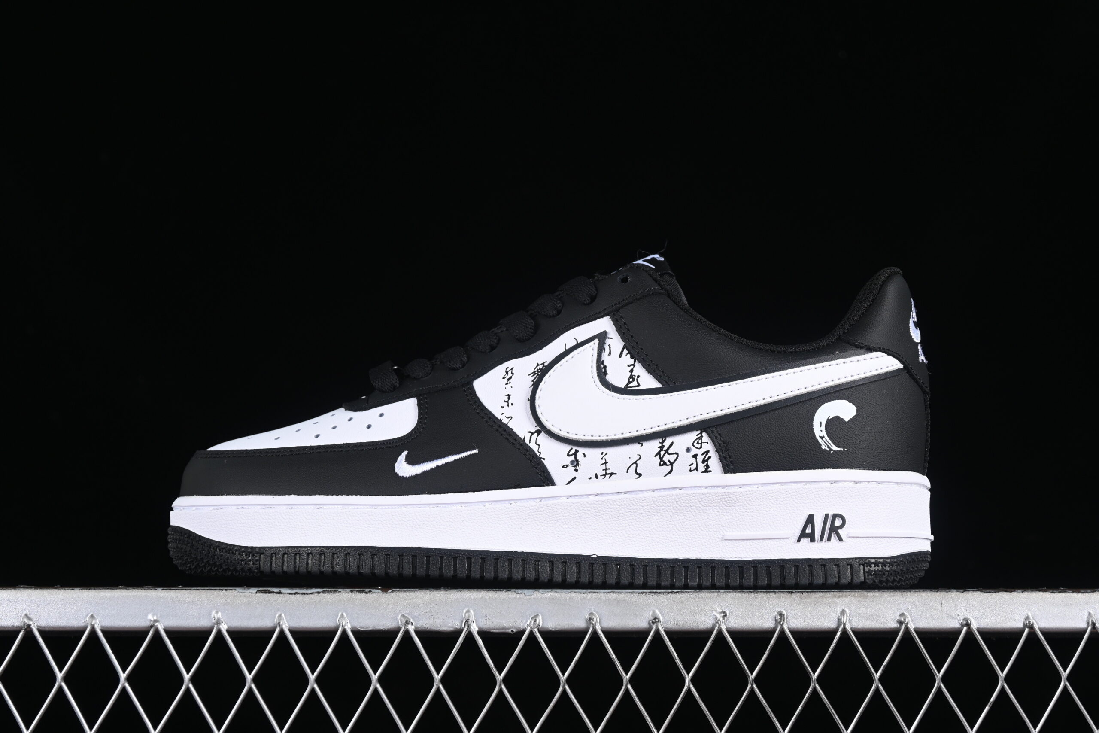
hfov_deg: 27.0
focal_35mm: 75
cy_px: 366
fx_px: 2290
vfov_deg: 18.2
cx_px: 550
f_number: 6.3
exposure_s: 1/60
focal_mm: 50
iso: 160
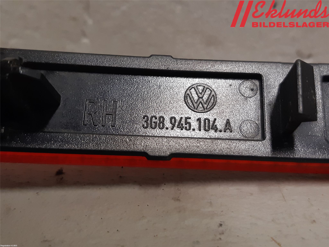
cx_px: 164
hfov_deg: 67.3
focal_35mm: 26
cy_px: 124
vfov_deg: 53.1
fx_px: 247
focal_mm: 3.93
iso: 160
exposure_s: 1/50
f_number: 1.7
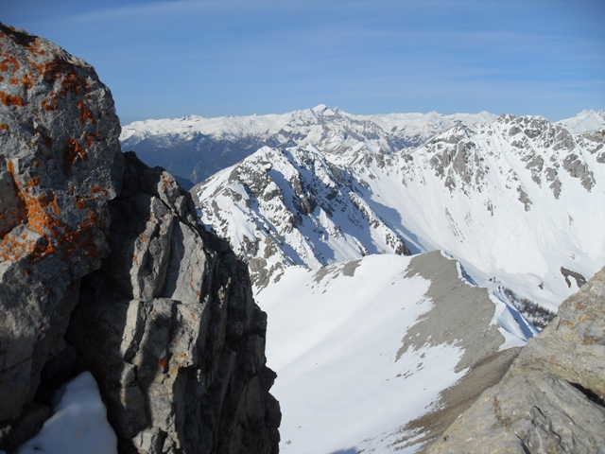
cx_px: 302
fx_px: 612
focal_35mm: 35
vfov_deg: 40.7
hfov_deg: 52.6
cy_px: 227
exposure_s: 1/750
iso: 80
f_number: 7
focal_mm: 6.3
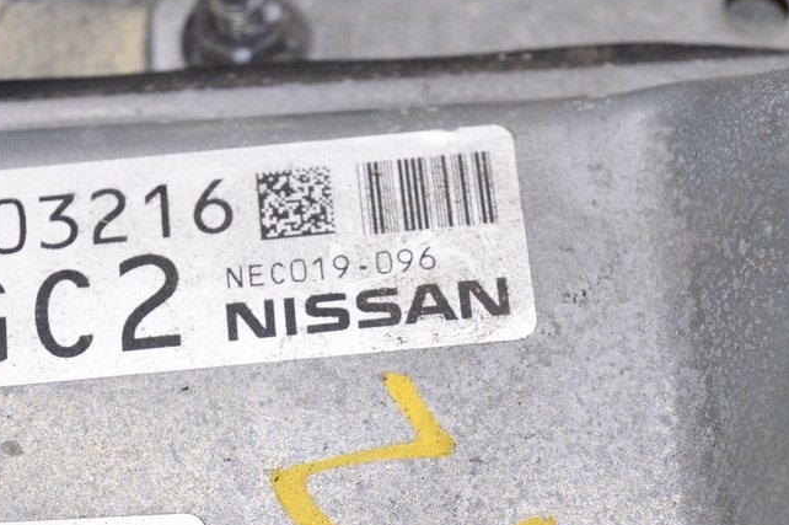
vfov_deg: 12.4
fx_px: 2409
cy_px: 274
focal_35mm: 110
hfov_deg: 18.6
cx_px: 283
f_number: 8
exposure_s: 1/160
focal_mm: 46
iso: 1600
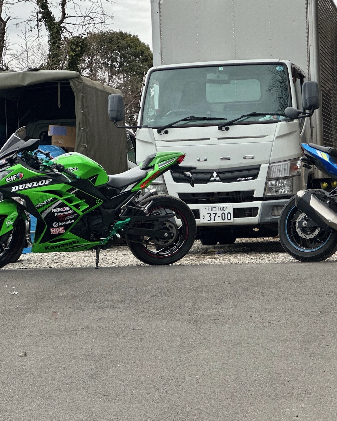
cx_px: 231
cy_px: 209
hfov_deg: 14.5
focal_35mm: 106
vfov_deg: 18.1
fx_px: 1321
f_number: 2.8
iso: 200
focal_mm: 9
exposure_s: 1/121
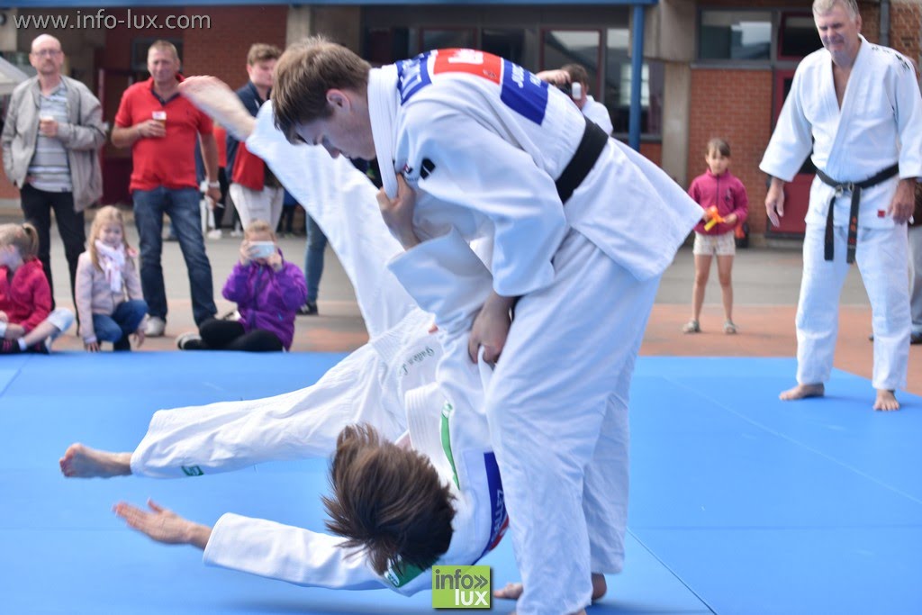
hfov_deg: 27.0
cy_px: 308
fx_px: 1921
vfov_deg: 18.2
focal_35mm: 75
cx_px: 461
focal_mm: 50
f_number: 4.5
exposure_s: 1/500
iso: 100
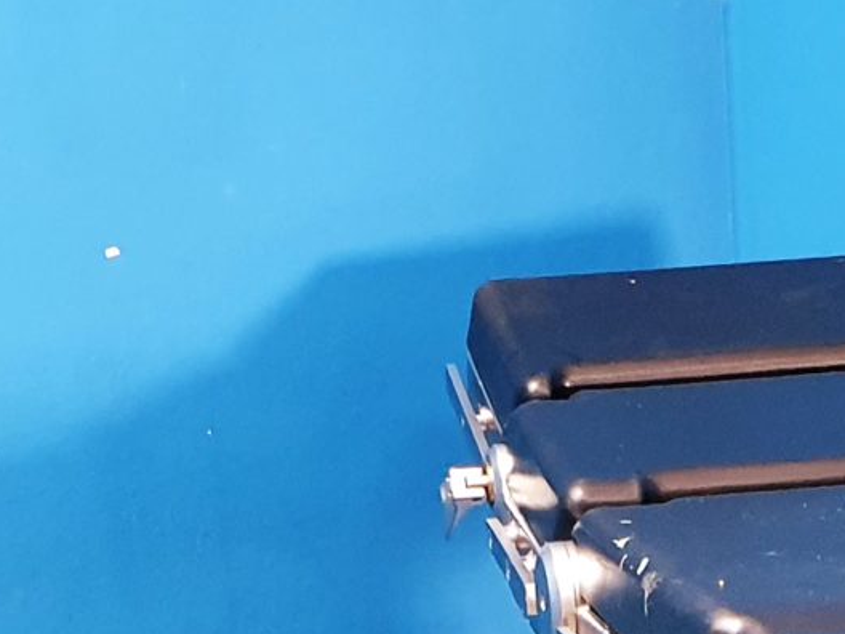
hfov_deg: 15.6
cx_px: 658
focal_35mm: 126
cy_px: 1382
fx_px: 3076
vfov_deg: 10.5
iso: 250
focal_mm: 4.3
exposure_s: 1/25
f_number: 2.4
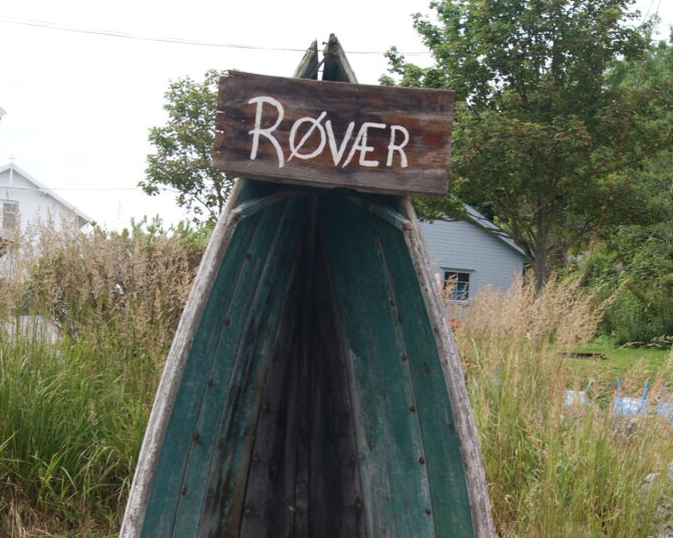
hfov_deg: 39.5
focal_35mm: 47
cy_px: 451
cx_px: 336
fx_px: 936
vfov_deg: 31.0
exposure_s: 1/80
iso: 100
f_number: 10
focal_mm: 22
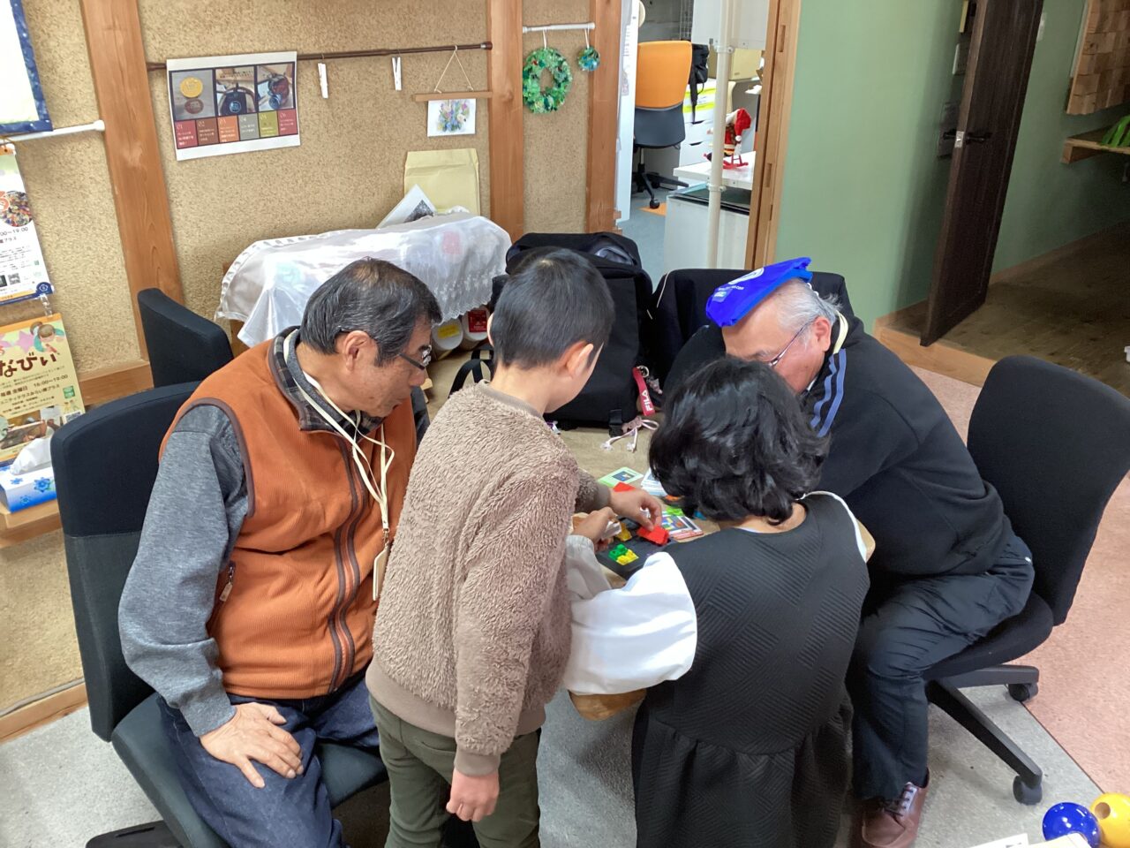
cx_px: 565
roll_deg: +1.3
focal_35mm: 31
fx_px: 1012
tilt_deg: -26.0
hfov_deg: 58.4
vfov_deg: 45.4
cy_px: 424
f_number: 2.4
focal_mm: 3.3
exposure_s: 1/60
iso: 250
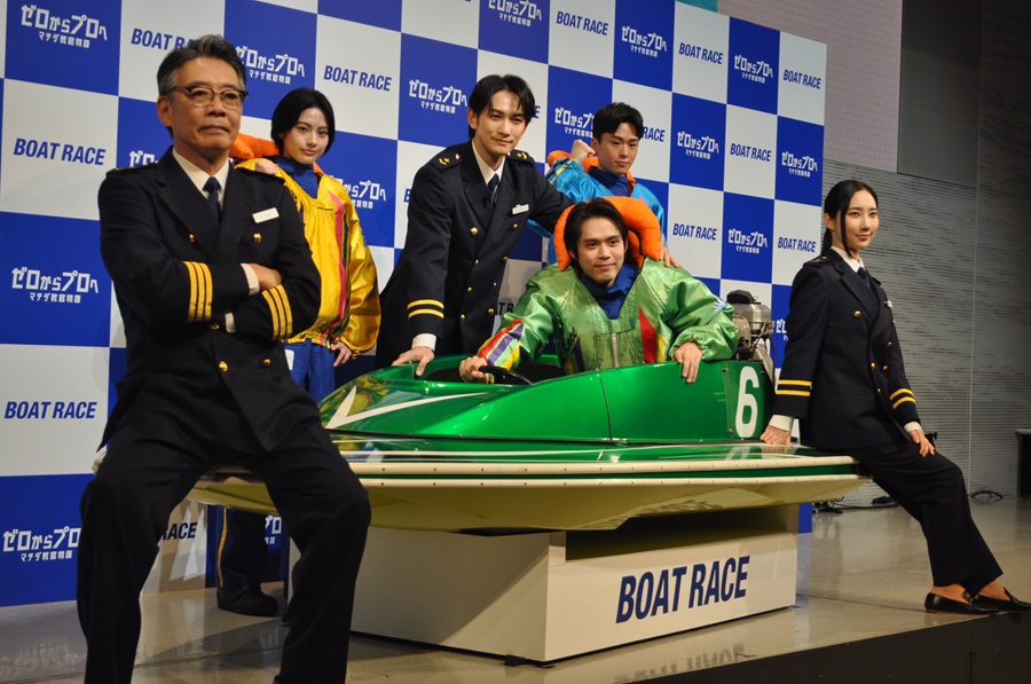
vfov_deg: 23.7
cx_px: 516
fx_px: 1630
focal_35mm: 57
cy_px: 342
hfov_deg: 35.1
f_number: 5
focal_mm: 38
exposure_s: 1/100
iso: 400
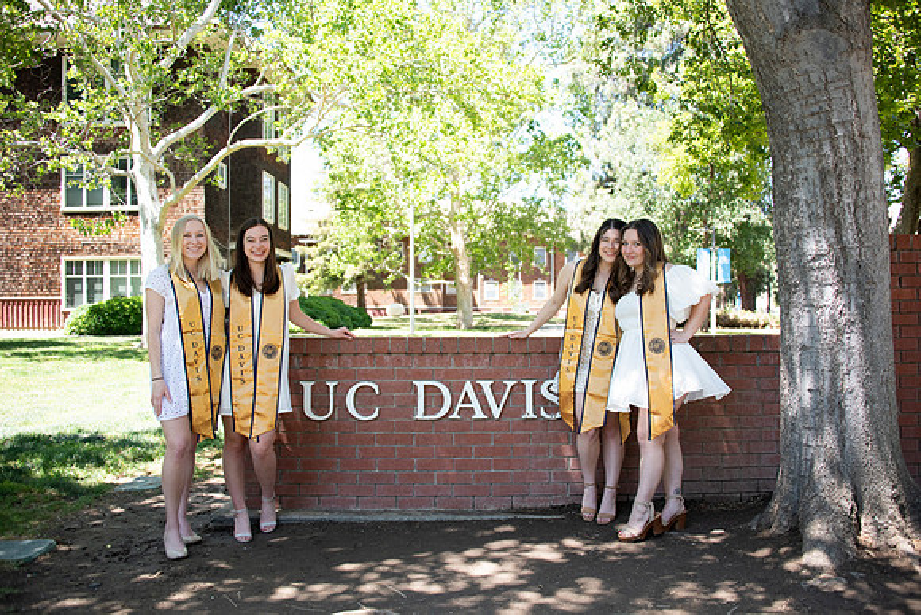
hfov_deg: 65.5
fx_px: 716
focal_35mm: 28
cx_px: 460
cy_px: 308
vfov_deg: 46.4
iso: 640
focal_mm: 28
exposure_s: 1/640
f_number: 3.5
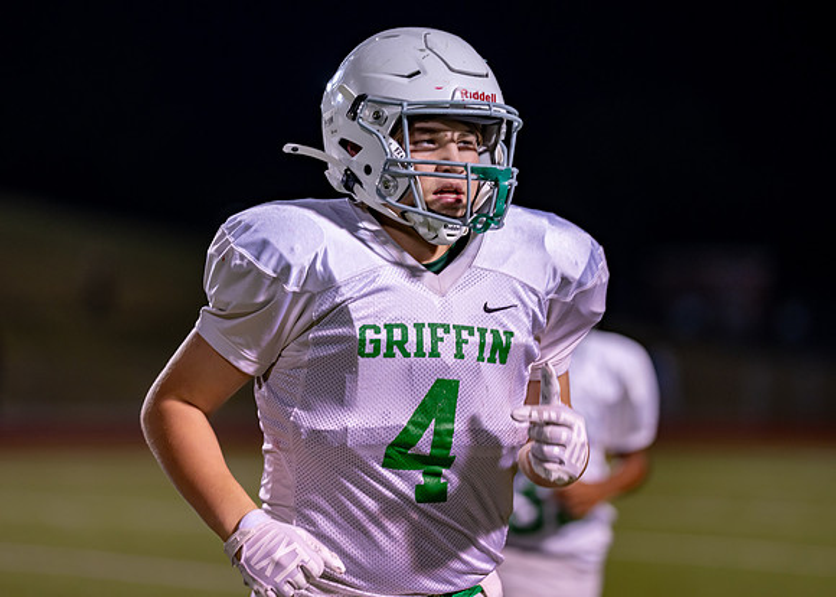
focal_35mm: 161
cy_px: 265
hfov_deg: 12.5
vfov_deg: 8.9
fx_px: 3821
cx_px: 417
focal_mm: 135
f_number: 1.8
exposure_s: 1/500
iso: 500
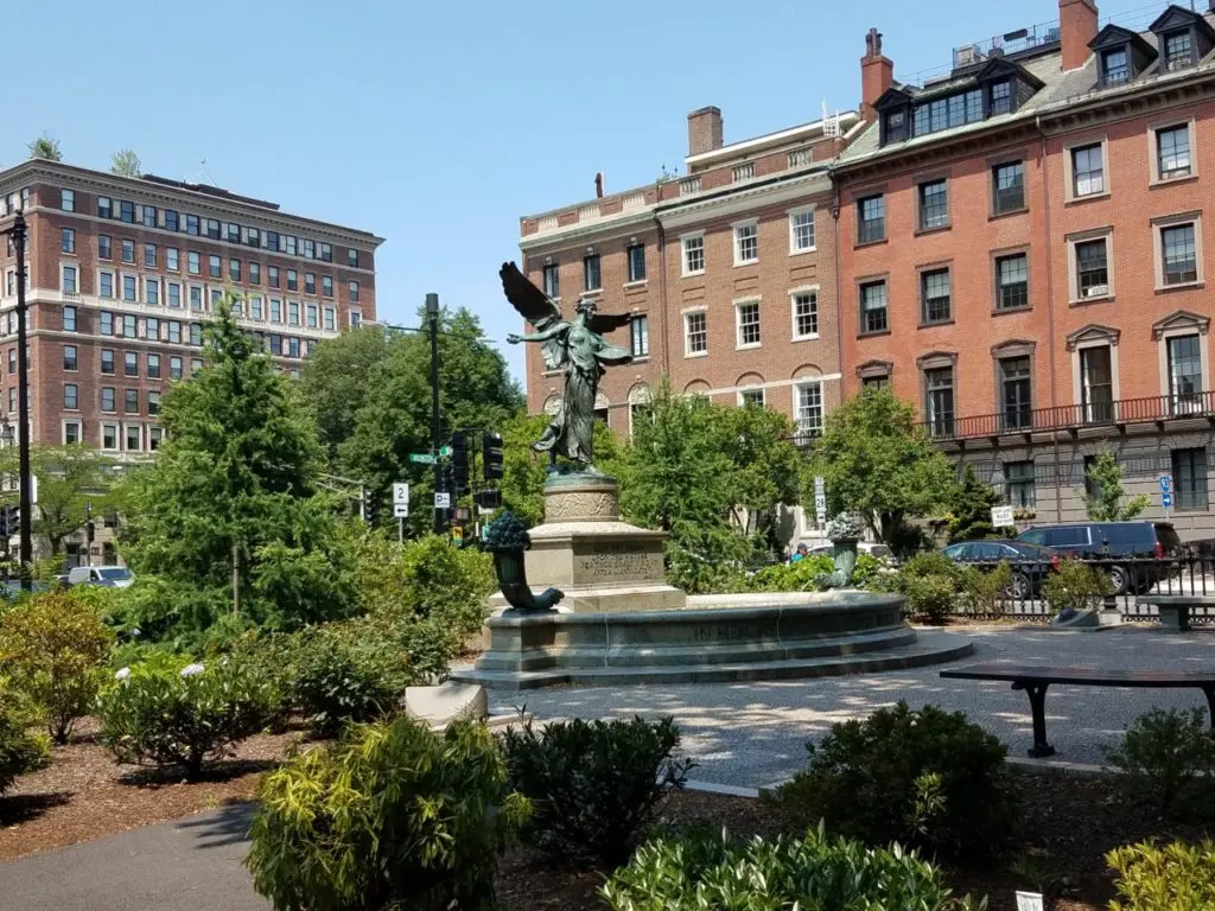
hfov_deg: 67.3
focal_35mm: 26
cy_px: 456
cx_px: 608
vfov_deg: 53.1
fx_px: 913
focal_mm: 4.2
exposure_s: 1/1360
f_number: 1.7
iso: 40
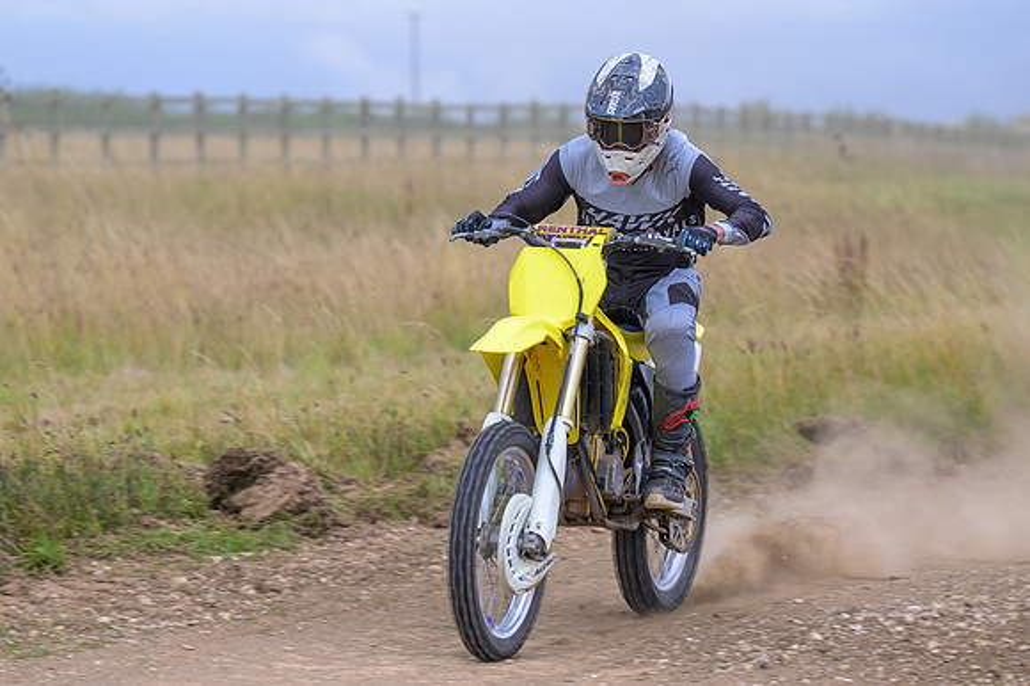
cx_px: 429
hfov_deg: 10.2
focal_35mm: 201
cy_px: 374
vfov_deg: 6.8
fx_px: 5742
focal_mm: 115
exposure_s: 1/400
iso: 64
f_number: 2.8
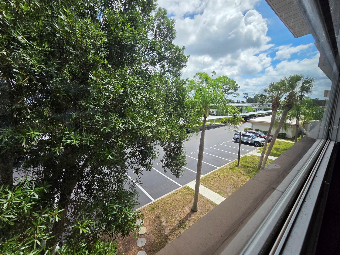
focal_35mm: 13
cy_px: 128
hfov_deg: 106.2
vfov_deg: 89.9
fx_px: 128
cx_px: 170
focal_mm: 2.2
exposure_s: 1/3667
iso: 100
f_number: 2.2
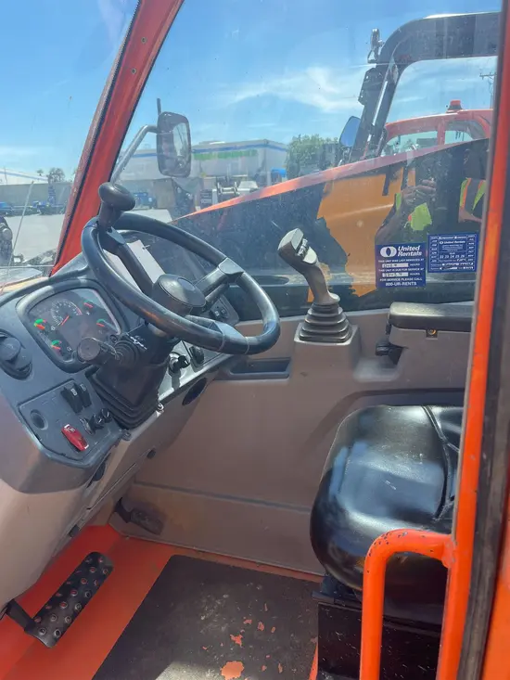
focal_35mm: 26
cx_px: 255
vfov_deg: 67.3
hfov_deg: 53.1
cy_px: 340
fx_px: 511
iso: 50
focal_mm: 5.1
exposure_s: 1/1086
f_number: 1.6
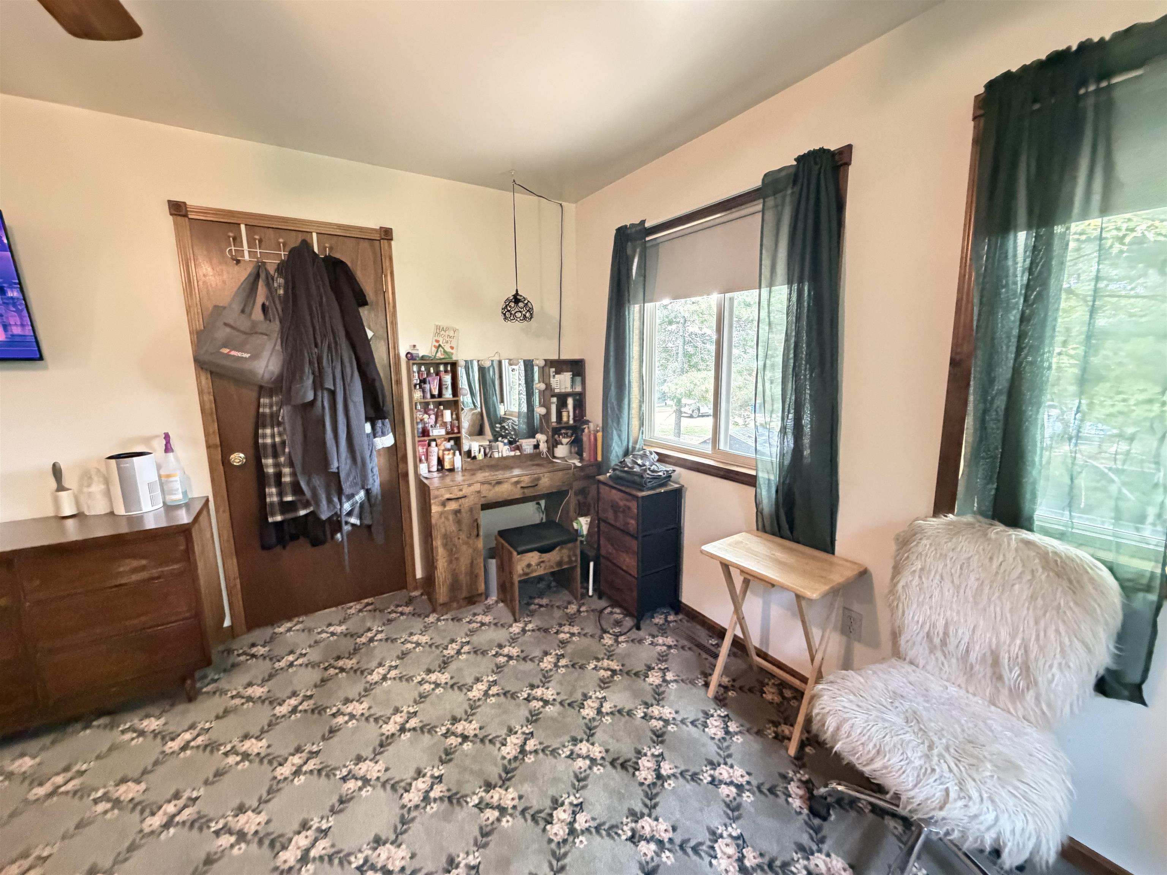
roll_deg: +1.9
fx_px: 472
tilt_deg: -8.0
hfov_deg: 102.1
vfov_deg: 85.7
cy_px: 438
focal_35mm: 14
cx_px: 584
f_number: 2.2
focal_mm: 2.22
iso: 1000
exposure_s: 1/40
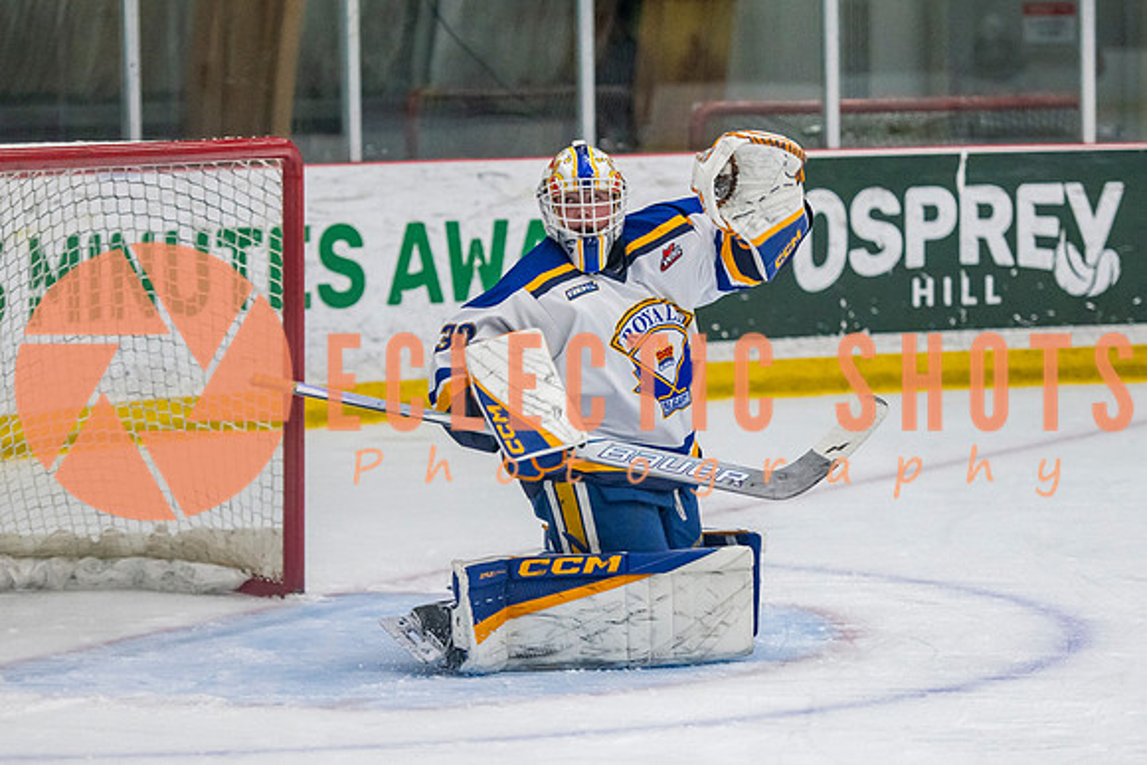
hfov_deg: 11.2
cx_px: 632
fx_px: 5855
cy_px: 336
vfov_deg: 7.5
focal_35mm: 184
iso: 2000
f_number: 3.2
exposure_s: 1/640
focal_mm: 112
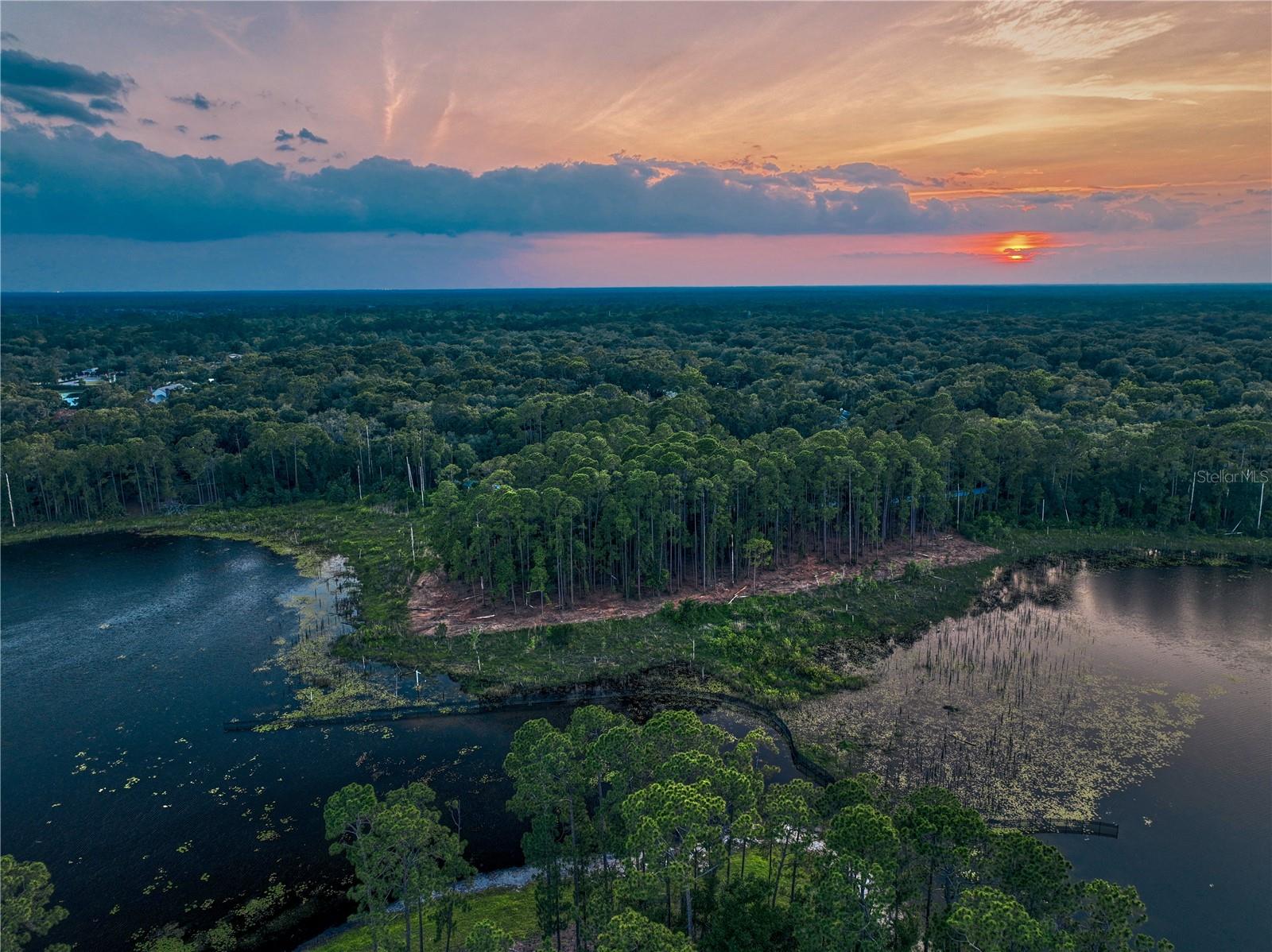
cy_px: 476
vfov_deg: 56.8
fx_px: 881
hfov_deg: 71.6
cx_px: 636
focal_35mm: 24
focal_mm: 12.29
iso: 300
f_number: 2.8
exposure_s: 1/100
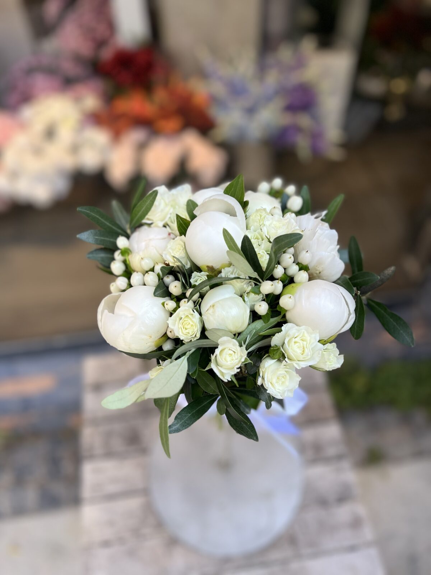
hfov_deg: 53.1
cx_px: 216
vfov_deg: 67.3
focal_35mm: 26
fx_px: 432
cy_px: 288
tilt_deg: -50.3
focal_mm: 5.7
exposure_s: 1/853
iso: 50
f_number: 1.5
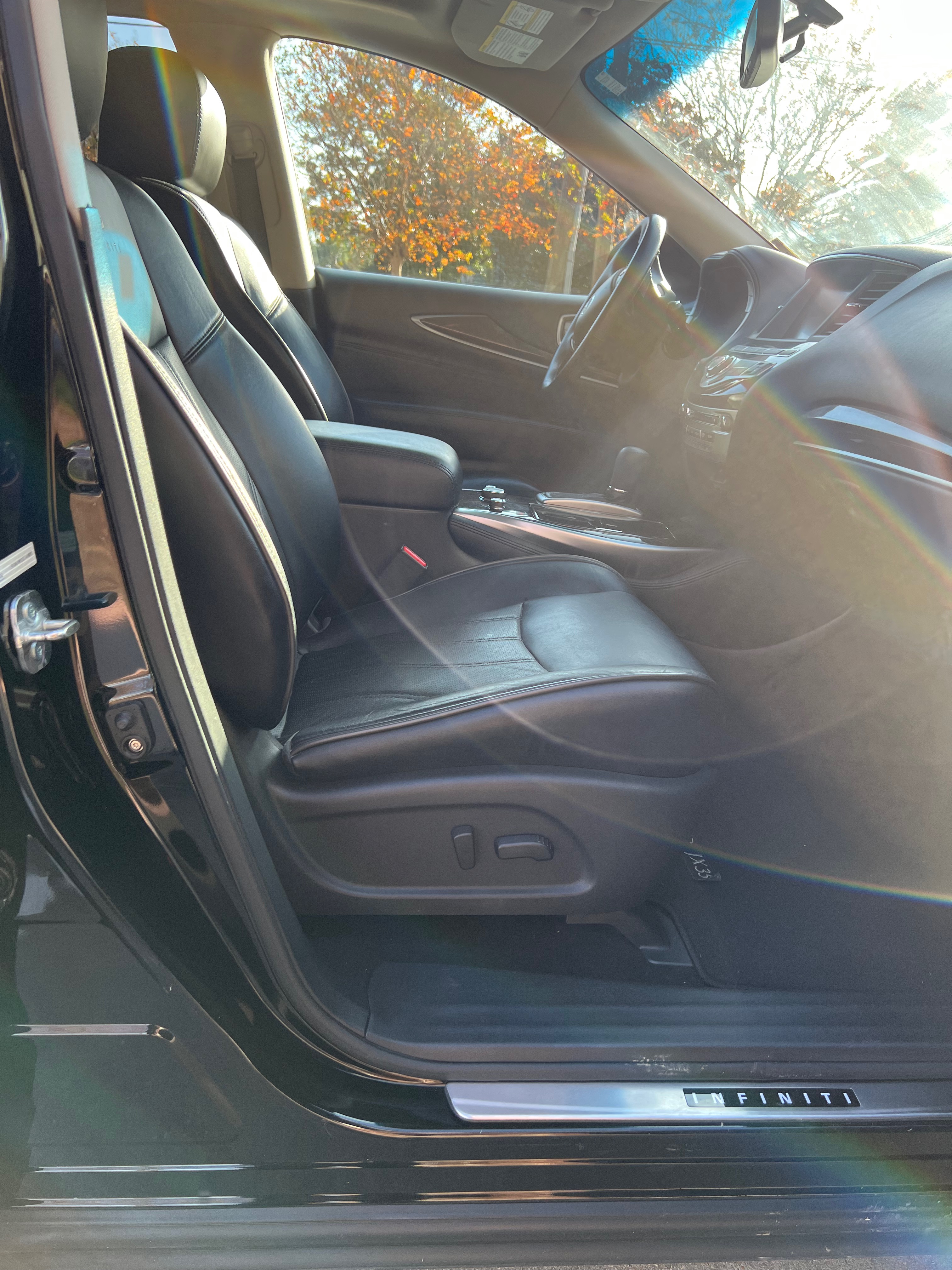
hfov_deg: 53.1
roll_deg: -4.2
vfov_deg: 67.3
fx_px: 953
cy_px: 635
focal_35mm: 26
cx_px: 476
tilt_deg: -18.8
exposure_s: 1/287
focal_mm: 5.7
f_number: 1.5
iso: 50
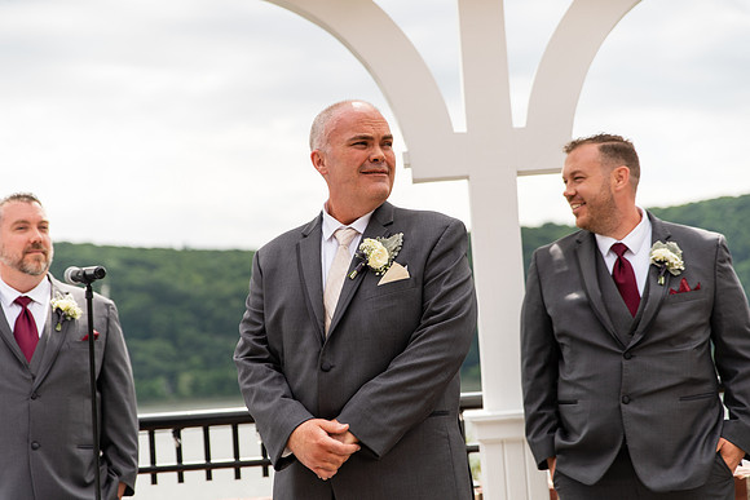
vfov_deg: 19.5
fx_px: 1459
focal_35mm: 70
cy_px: 250
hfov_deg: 28.8
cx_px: 375
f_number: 2.8
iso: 125
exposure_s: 1/1600
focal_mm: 70
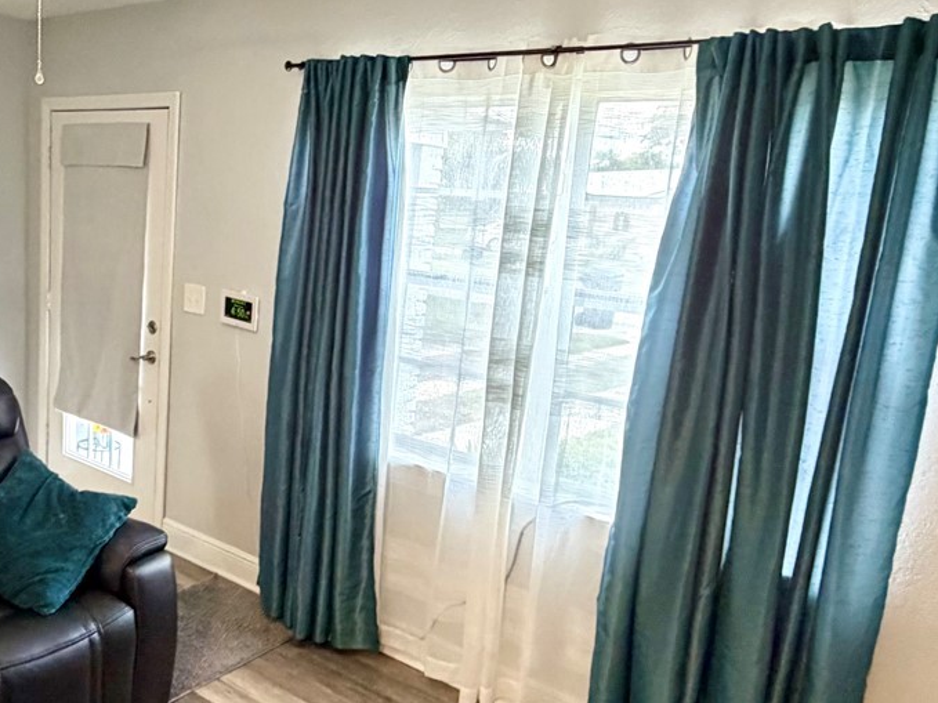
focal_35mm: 33
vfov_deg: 42.9
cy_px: 384
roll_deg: -2.6
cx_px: 256
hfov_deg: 53.3
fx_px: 894
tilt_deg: -12.2
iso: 500
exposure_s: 1/60
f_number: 2.2
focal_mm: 2.22
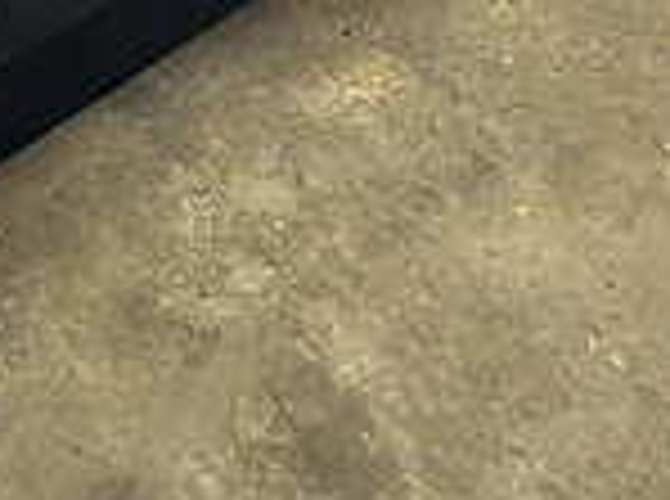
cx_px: -27
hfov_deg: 26.1
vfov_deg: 20.7
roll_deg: -2.8
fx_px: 1352
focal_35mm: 70
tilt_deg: -40.1
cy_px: 99
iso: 320
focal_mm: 5.1
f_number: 1.6
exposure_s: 1/60
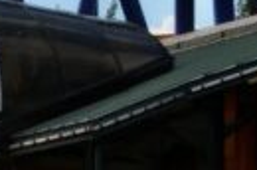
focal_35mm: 257
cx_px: 350
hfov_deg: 7.9
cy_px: -304
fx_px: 1830
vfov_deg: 5.1
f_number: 9
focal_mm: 29
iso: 100
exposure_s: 1/320
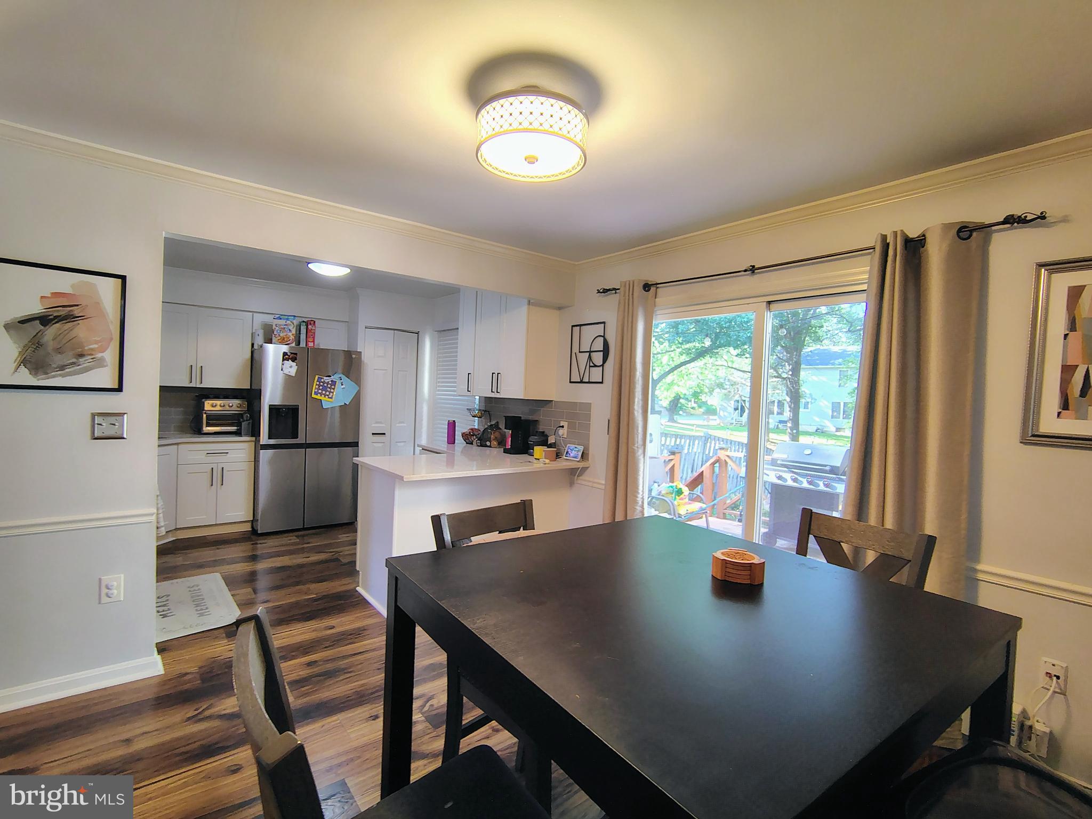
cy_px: 410
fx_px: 505
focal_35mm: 16
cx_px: 546
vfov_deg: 78.1
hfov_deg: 94.5
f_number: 2.2
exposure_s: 1/30
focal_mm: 2.13
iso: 412
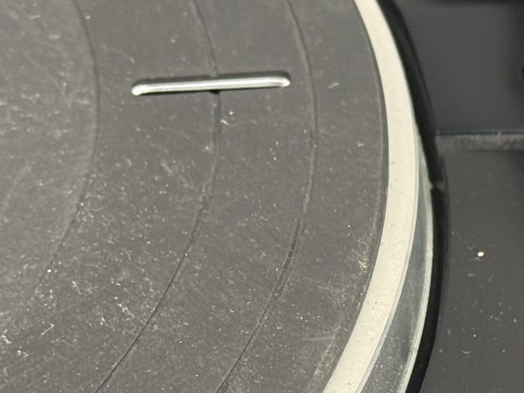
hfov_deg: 12.4
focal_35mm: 159
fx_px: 2407
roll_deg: -0.8
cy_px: 279
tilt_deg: -37.2
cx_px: 381
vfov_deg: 9.3
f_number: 1.78
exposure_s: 1/60
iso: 200
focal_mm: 6.76
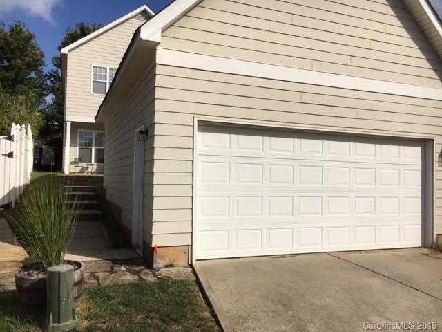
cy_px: 166
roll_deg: -0.3
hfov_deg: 61.7
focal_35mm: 29
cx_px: 221
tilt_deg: +0.7
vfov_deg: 48.2
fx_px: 370
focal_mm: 4.15
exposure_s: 1/4274
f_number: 2.2
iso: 25
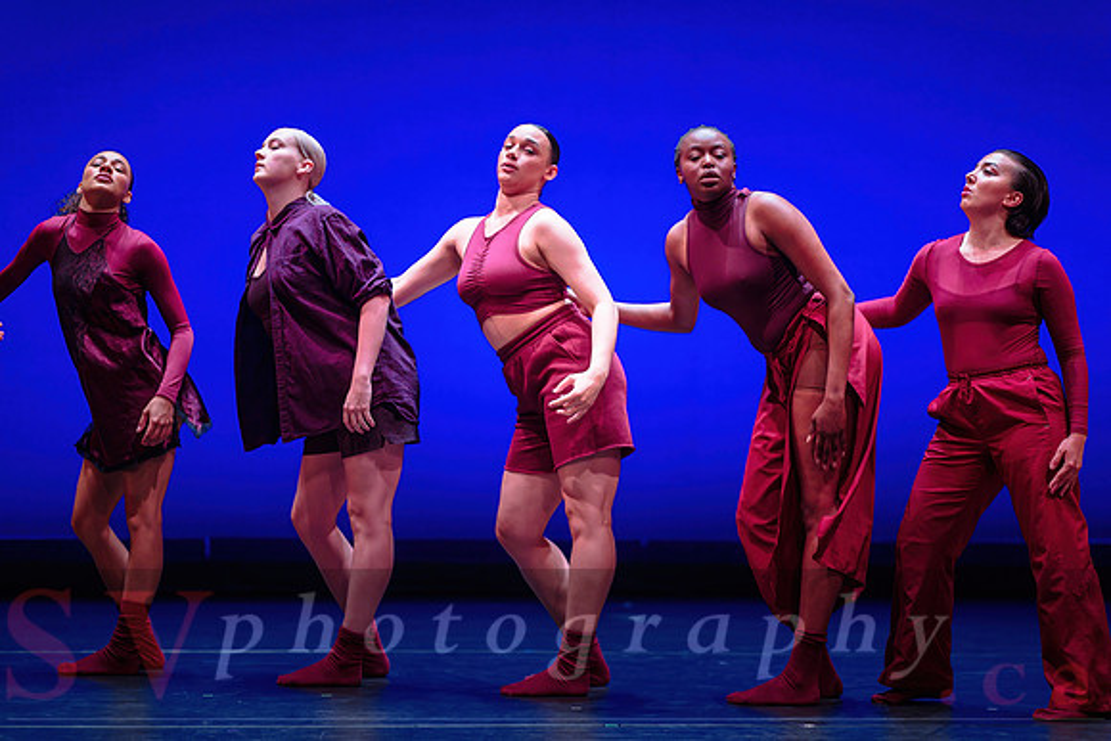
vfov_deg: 12.6
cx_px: 567
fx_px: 3354
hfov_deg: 18.8
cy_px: 370
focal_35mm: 109
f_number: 1.4
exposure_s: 1/400
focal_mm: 105
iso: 1250
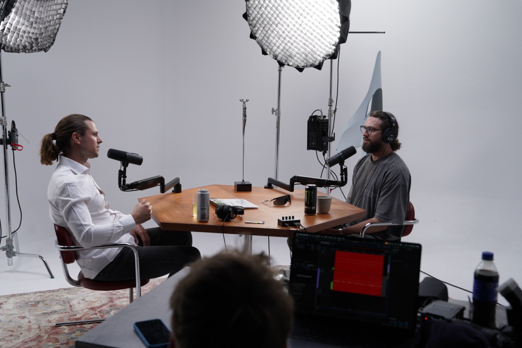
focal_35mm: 46
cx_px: 245
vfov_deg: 29.2
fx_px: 667
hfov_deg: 42.7
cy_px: 174
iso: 1250
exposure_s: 1/320
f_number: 5
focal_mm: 42
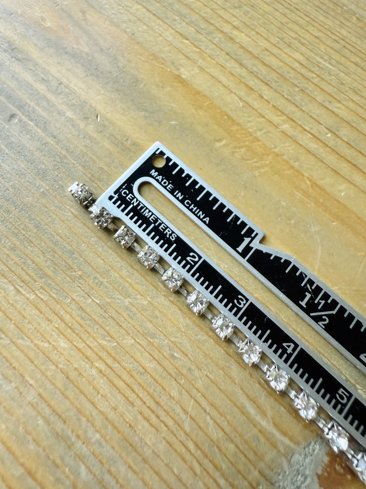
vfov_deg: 71.6
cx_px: 183
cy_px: 244
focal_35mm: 24
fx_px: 338
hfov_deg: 56.8
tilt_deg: -70.0
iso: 250
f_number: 2.2
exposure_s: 1/99
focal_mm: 2.22
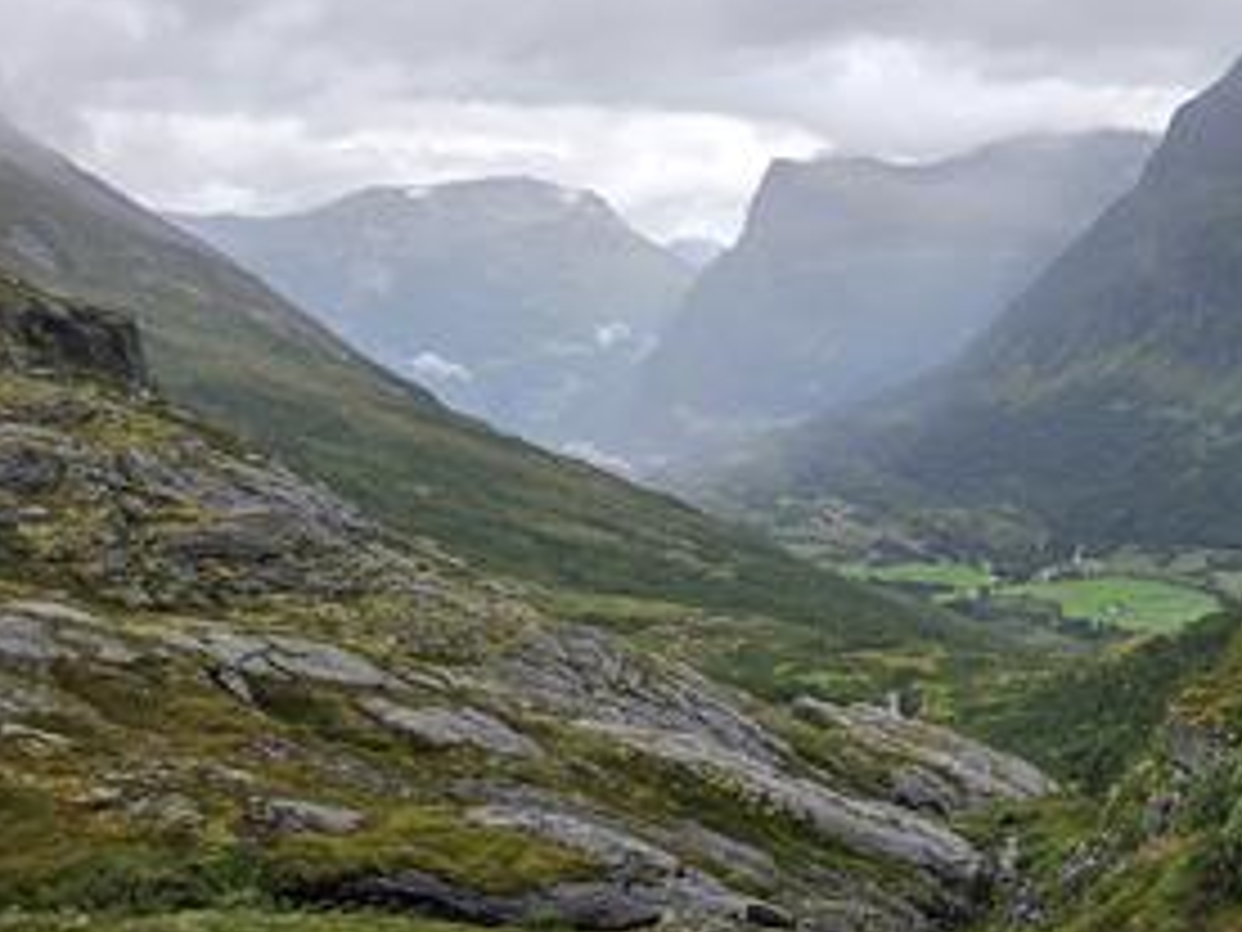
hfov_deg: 43.6
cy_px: 671
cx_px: 1062
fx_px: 1435
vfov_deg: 35.3
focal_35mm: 40
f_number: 1.8
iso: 25
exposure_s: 1/207
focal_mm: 5.4
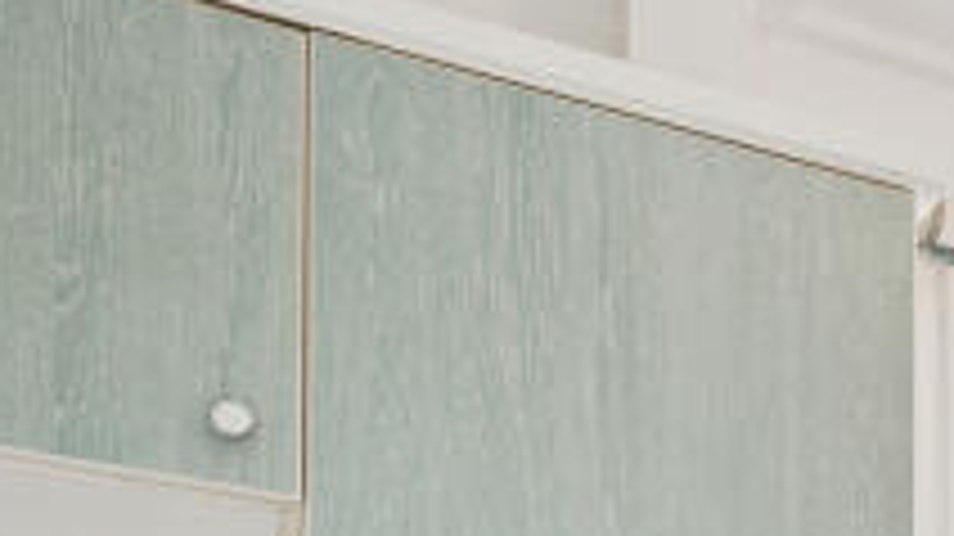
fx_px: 2048
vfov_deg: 12.2
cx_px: 1562
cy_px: 1236
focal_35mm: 81
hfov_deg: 20.8
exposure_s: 1/100
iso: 125
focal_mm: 16
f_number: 5
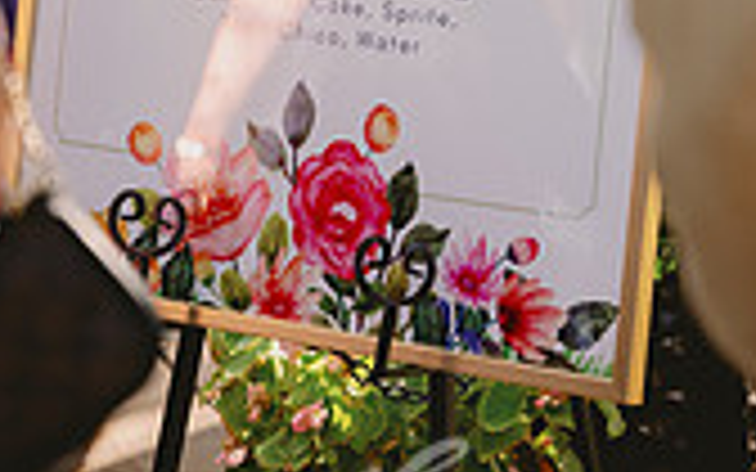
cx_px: 335
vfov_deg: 6.8
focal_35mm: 191
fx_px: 3935
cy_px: -256
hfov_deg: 11.0
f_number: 2.8
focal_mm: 70
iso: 800
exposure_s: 1/800
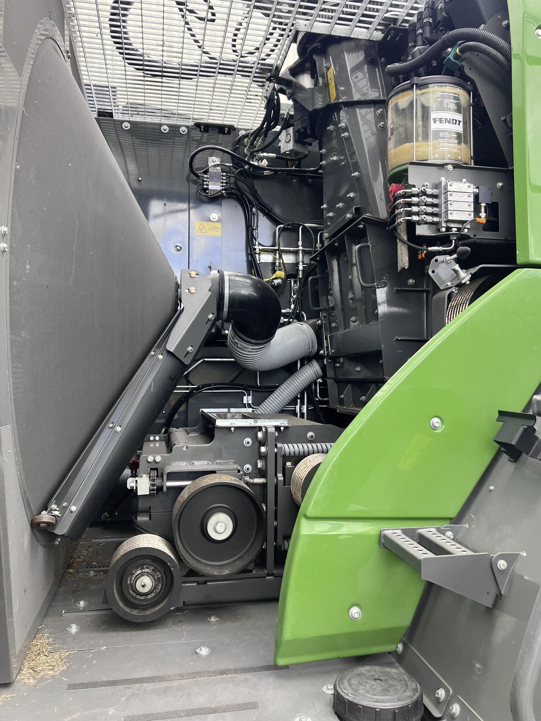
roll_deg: -1.6
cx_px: 275
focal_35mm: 29
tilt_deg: +2.2
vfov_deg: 61.6
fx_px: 604
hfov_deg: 48.2
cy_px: 348
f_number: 1.8
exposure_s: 1/121
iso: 50
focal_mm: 3.99
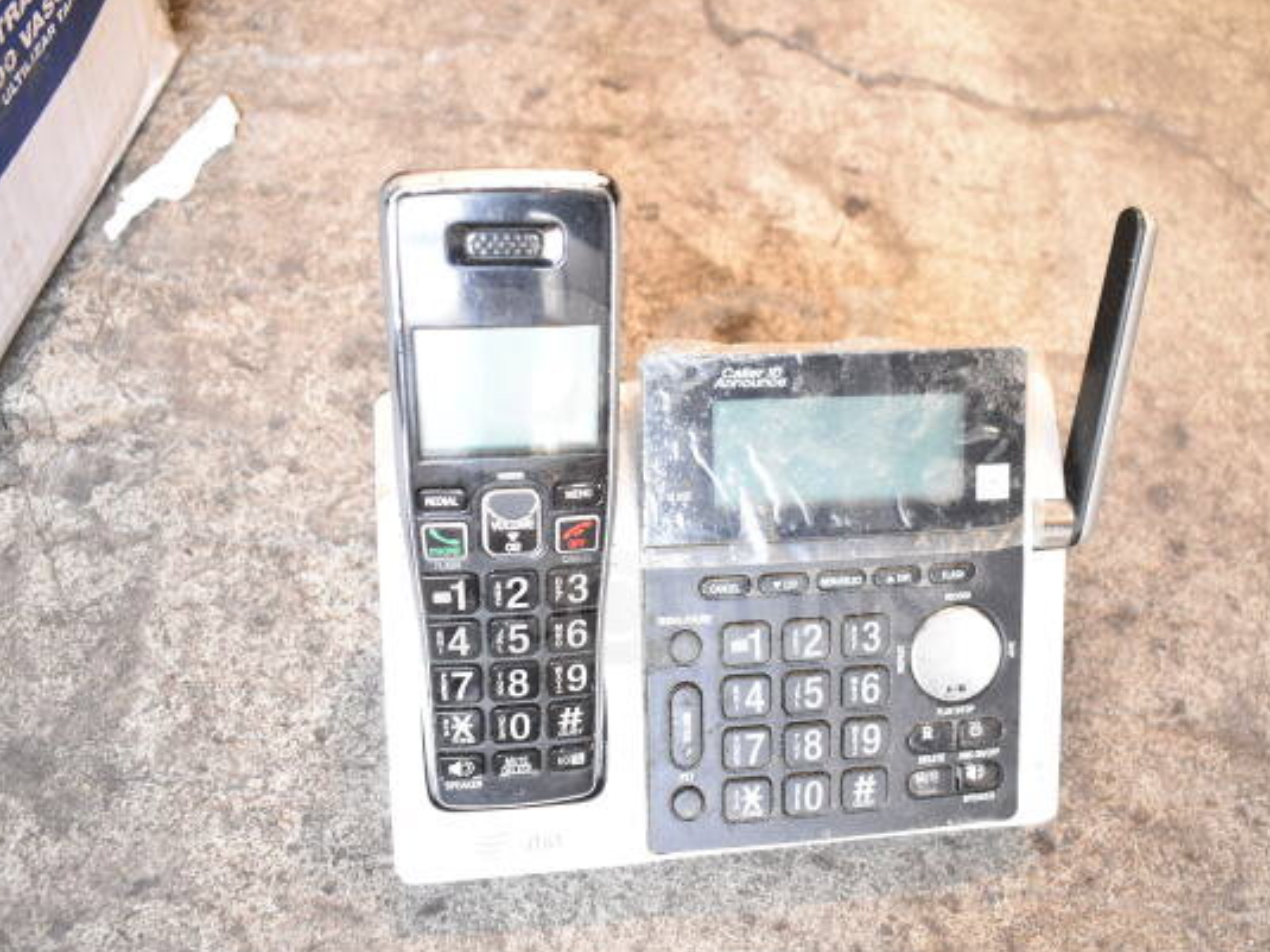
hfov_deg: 53.2
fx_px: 1267
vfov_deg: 41.2
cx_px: 686
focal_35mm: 35
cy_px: 476
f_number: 4.5
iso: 1600
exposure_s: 1/80
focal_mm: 21
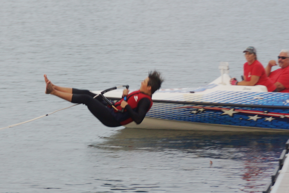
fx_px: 963
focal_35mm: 120
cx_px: 144
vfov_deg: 11.4
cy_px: 96
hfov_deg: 17.1
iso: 125
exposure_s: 1/125
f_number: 5.6
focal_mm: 80
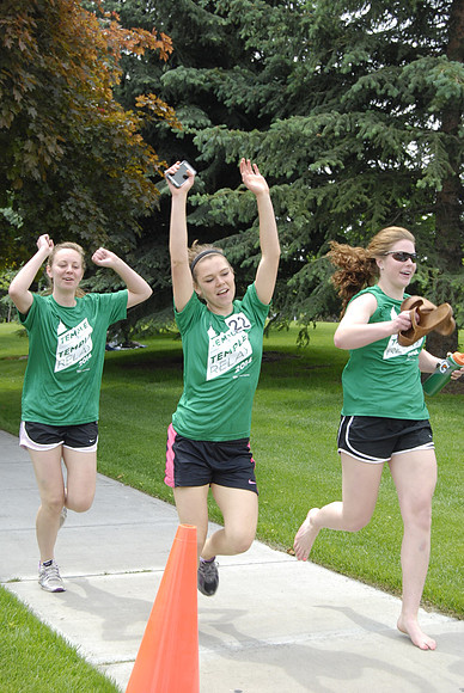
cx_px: 232
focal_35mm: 57
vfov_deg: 35.0
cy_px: 346
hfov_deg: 23.8
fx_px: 1099
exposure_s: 1/400
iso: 400
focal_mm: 38
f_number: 8
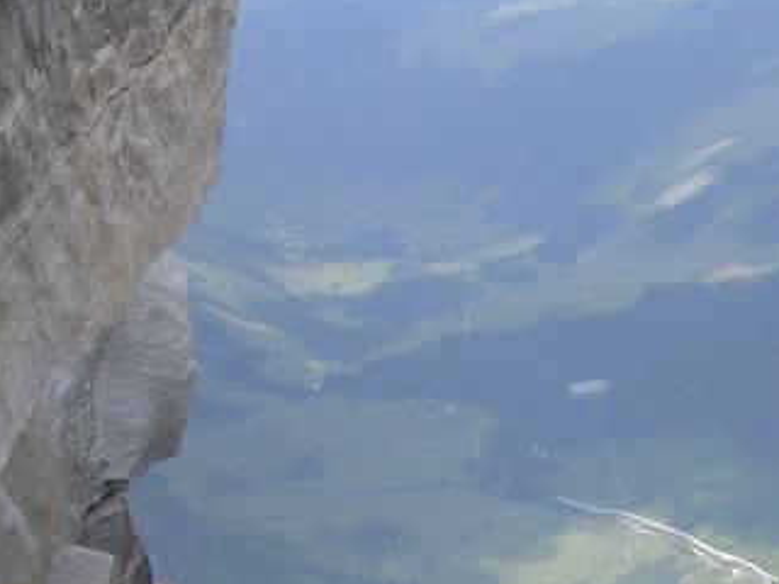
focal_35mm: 76
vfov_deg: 18.9
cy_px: 574
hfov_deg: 24.9
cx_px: 694
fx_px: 1710
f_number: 5.6
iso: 100
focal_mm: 5.8
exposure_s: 1/199
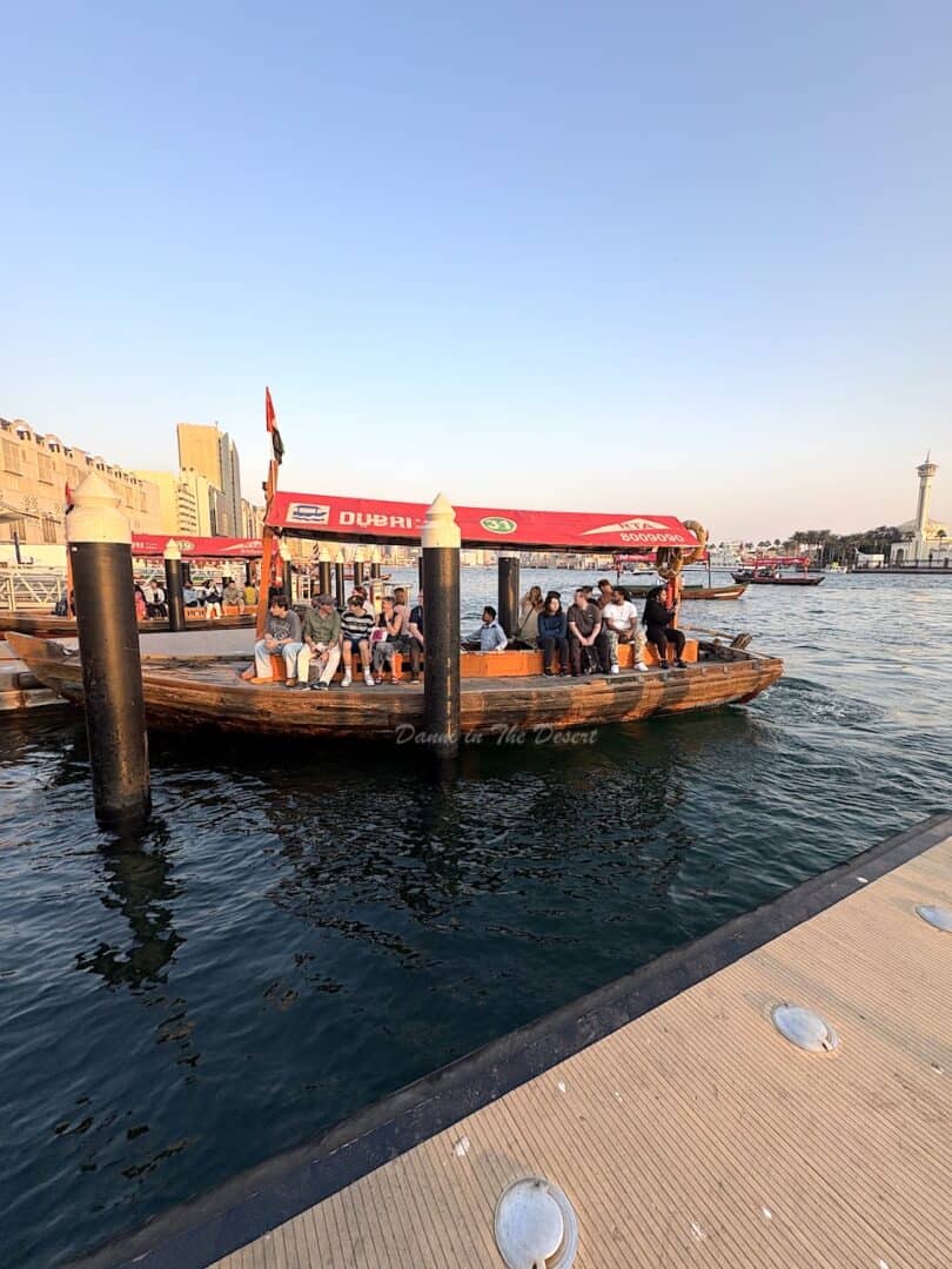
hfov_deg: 85.7
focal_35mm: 14
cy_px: 634
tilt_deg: -8.2
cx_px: 476
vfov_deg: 102.1
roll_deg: +0.5
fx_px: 513
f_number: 2.2
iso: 40
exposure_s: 1/381
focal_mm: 2.22
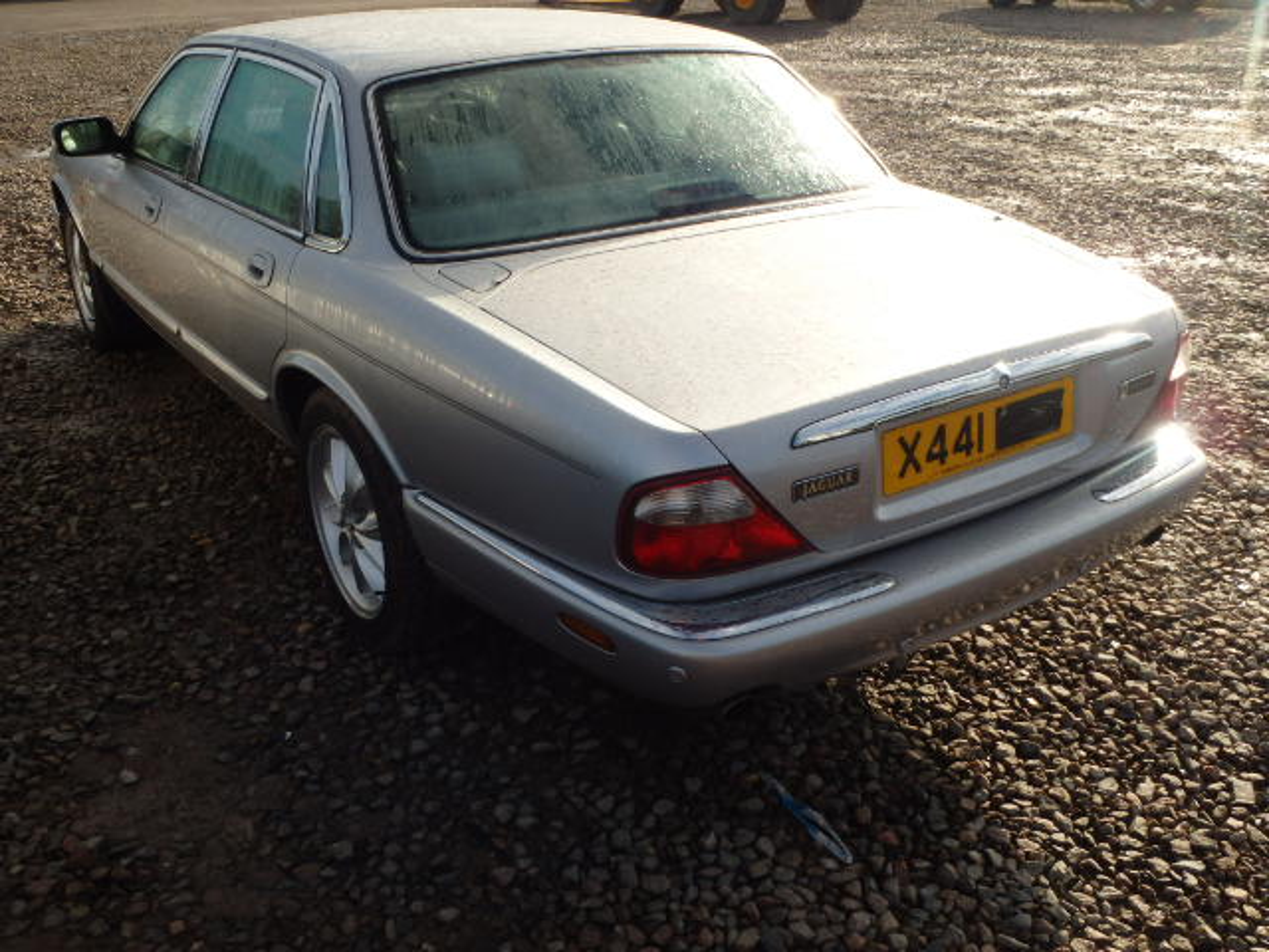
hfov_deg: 54.0
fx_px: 1246
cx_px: 634
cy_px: 476
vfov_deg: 41.8
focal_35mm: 34
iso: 125
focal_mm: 6.1
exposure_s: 1/640
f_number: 4.4
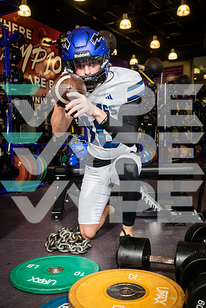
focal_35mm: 38
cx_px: 103
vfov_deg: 50.7
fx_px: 326
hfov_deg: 35.1
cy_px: 154
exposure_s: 1/250
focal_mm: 38
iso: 500
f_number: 5.6
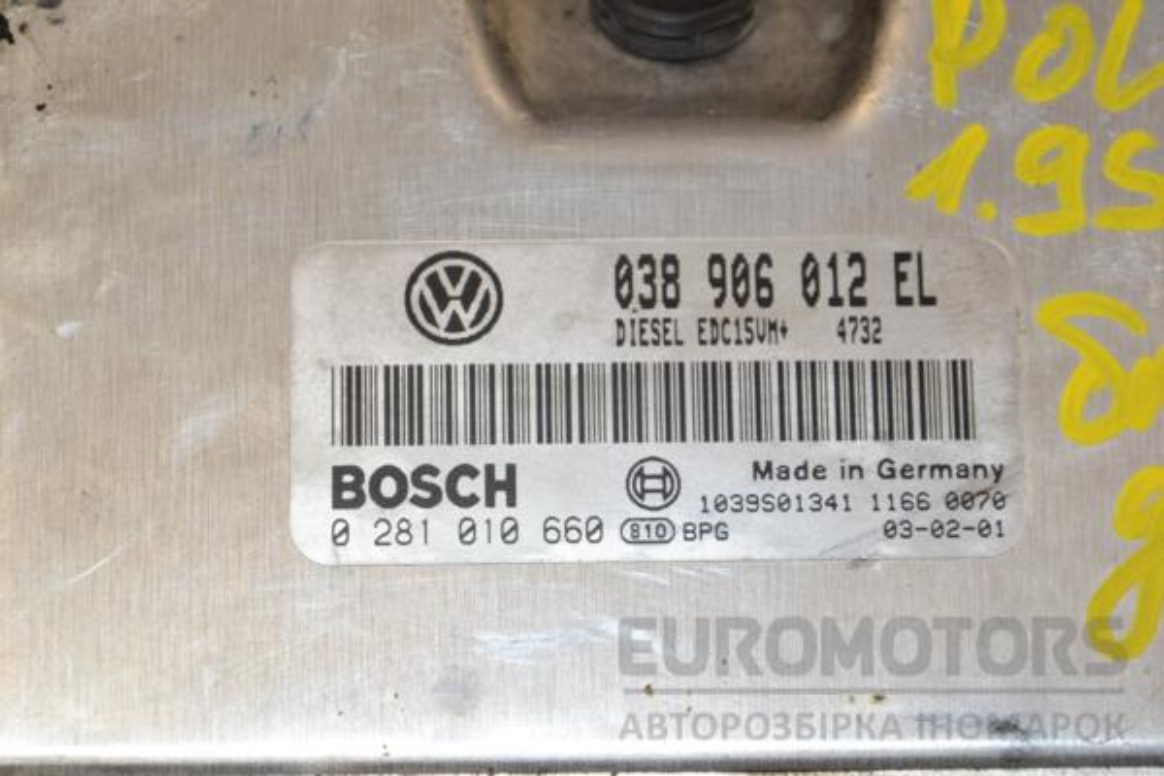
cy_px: 388
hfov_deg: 33.4
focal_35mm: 60
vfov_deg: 22.6
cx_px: 582
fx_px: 1940
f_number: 8
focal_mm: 40
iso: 800
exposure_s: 1/200
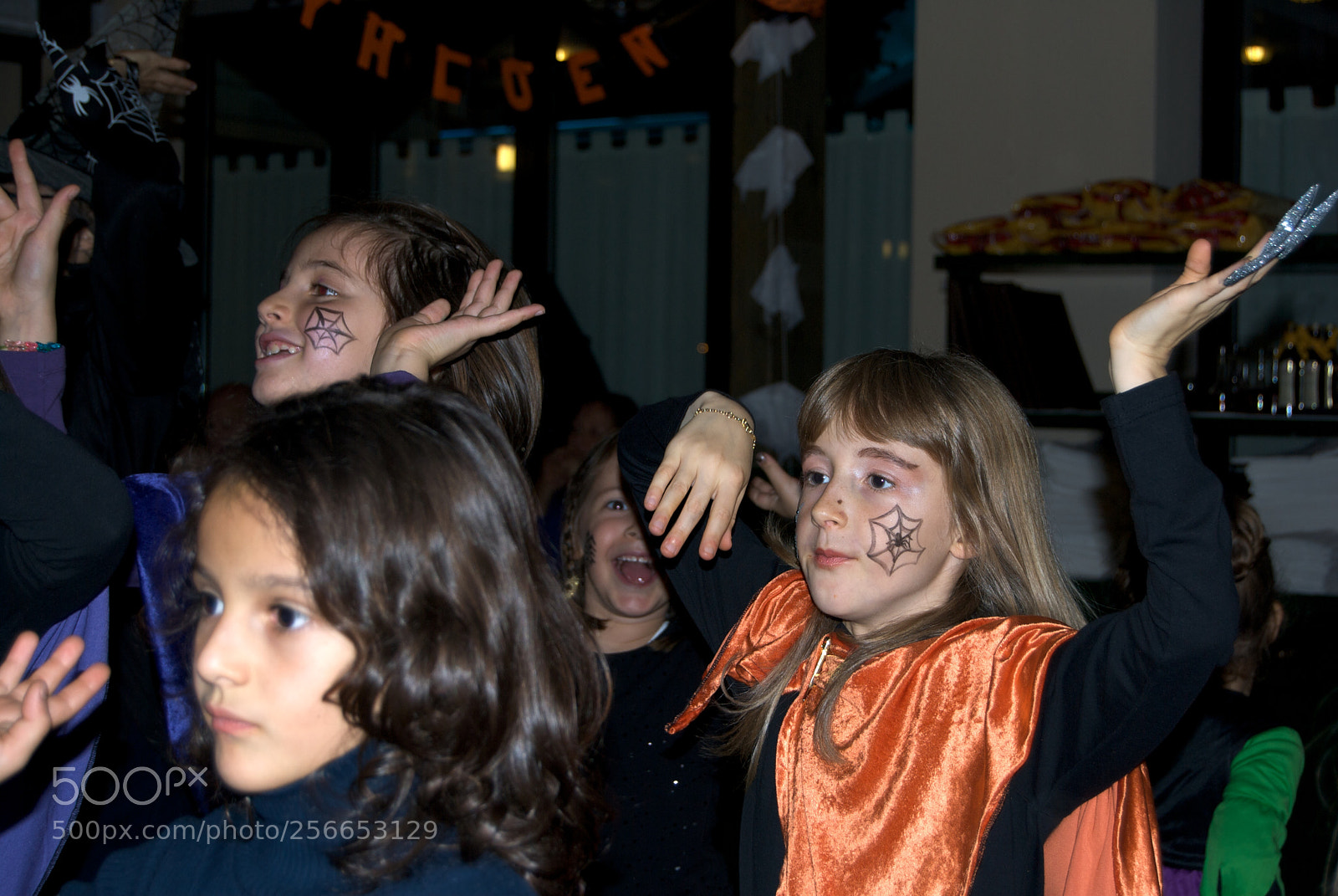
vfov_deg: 20.2
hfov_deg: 29.8
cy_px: 448
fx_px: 2512
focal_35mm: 68
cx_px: 669
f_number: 5.3
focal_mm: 45
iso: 100
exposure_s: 1/160
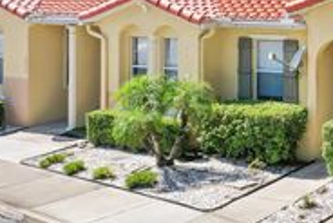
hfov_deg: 24.0
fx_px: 704
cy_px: -23
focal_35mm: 76
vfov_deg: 17.4
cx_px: 411
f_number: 4.5
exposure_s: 1/160
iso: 100
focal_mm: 10.26
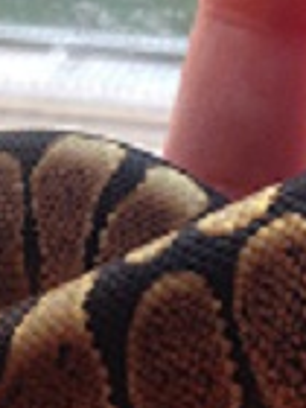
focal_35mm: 153
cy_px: 551
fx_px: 1803
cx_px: 255
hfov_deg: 9.7
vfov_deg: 12.5
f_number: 2.4
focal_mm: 4.28
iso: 80
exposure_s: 1/60
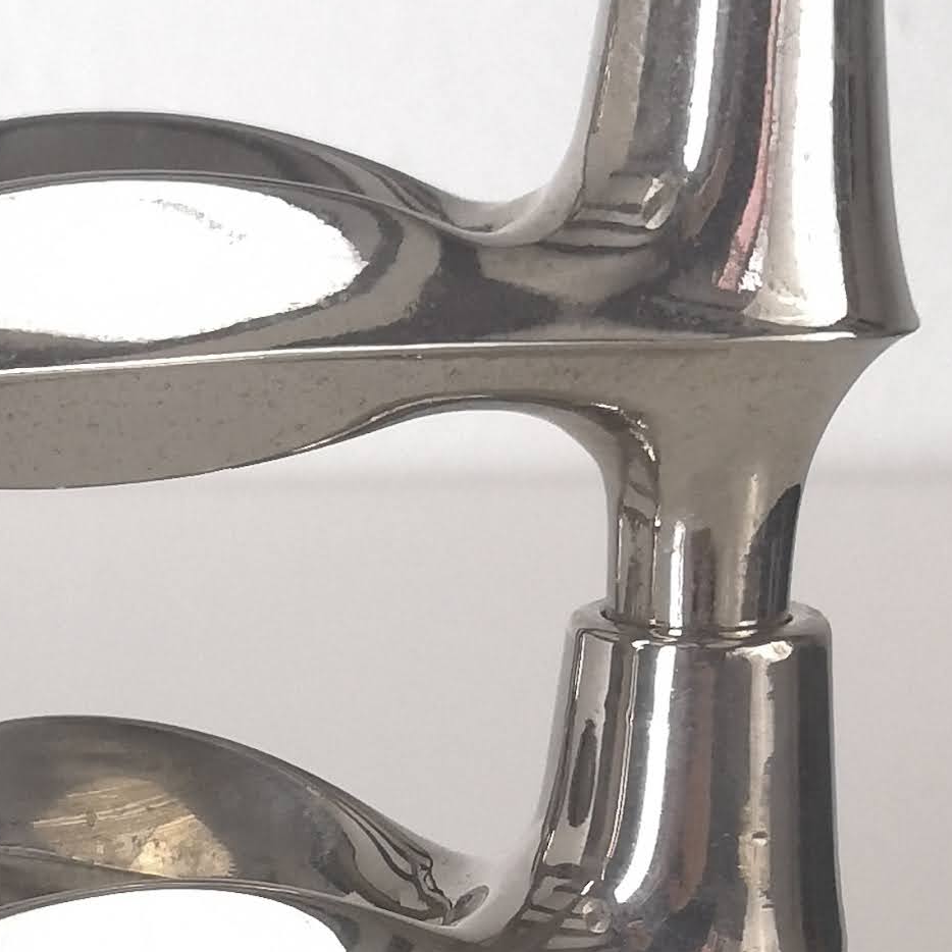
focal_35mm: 118
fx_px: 3672
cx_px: 5
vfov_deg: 14.1
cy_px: 1269
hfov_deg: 14.5
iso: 250
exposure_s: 1/60
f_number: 1.8
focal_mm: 3.95
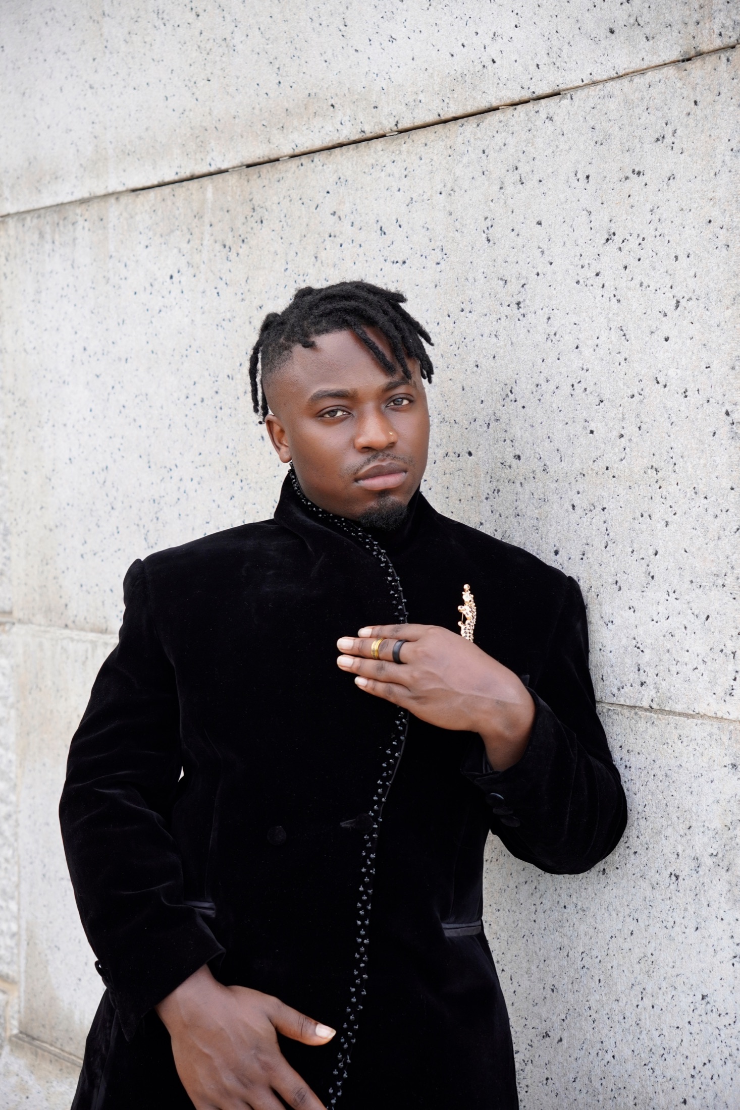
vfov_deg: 33.9
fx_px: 1823
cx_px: 370
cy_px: 555
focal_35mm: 59
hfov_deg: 22.9
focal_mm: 39.4
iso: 320
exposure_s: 1/200
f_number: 4
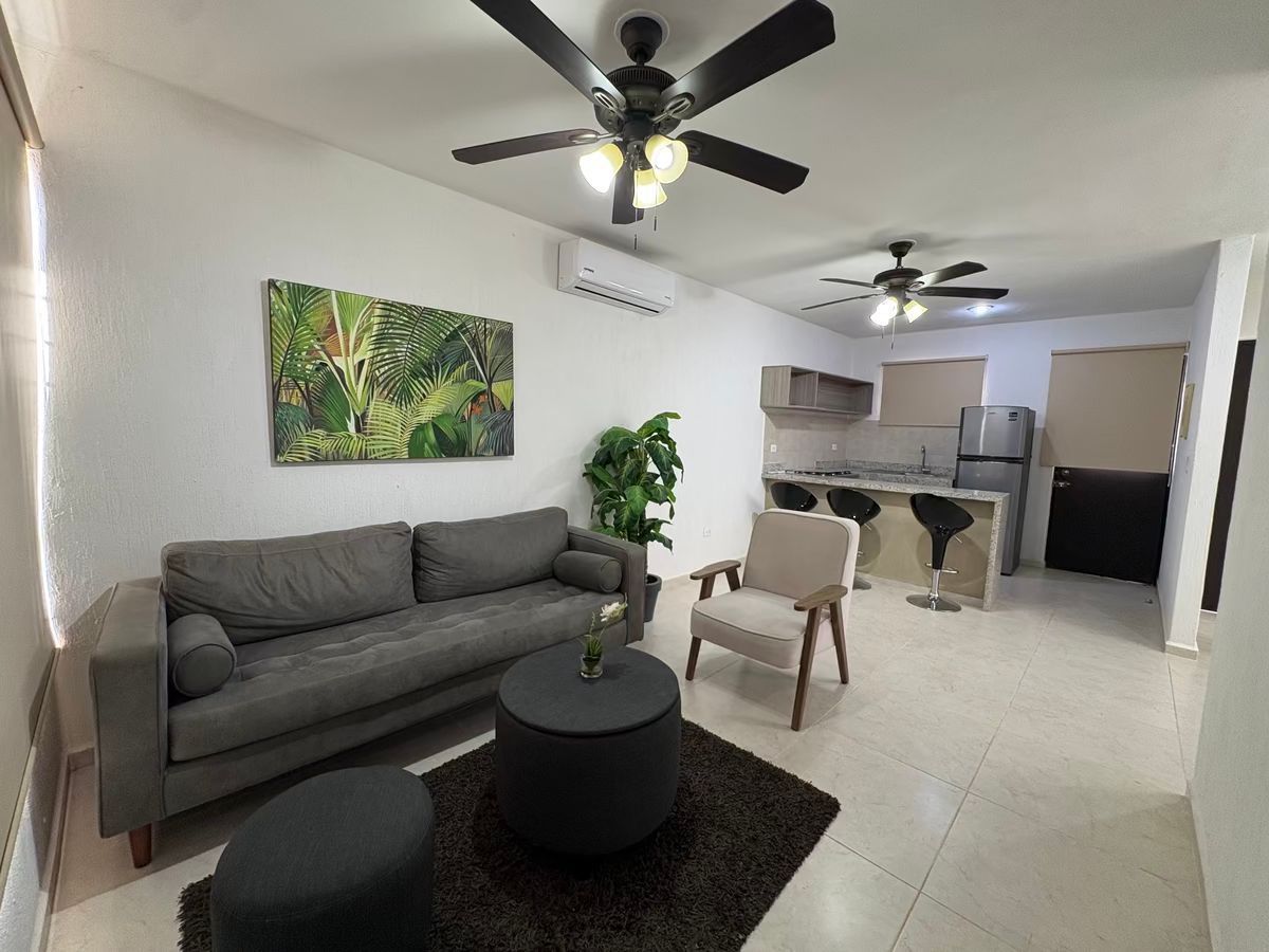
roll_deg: -1.0
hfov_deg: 102.1
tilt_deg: -5.6
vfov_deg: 85.7
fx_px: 513
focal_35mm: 14
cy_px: 476
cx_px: 634
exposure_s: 1/60
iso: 200
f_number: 2.2
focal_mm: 2.22
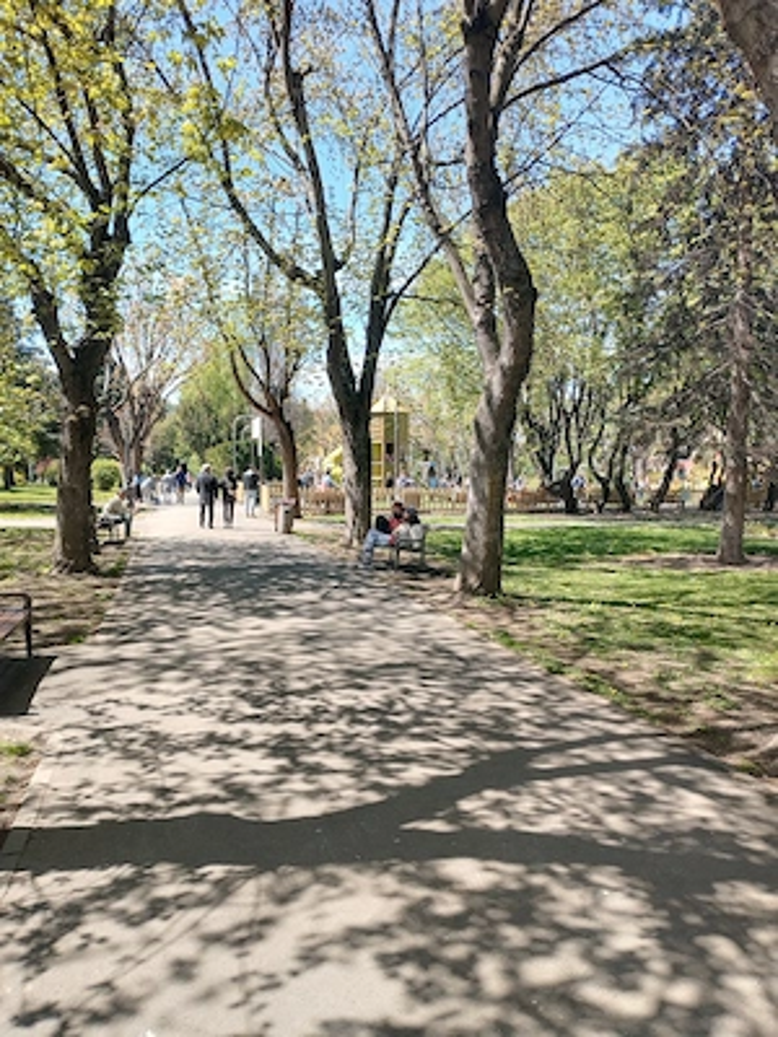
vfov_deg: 67.3
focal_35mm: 26
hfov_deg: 53.1
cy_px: 518
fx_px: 779
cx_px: 389
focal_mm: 6.24
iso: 100
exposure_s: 1/224
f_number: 1.8
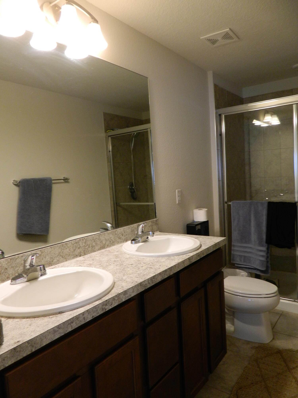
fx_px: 287
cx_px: 149
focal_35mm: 25
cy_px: 199
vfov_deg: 69.4
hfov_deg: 54.9
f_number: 3.1
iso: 200
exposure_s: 1/30
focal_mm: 4.5
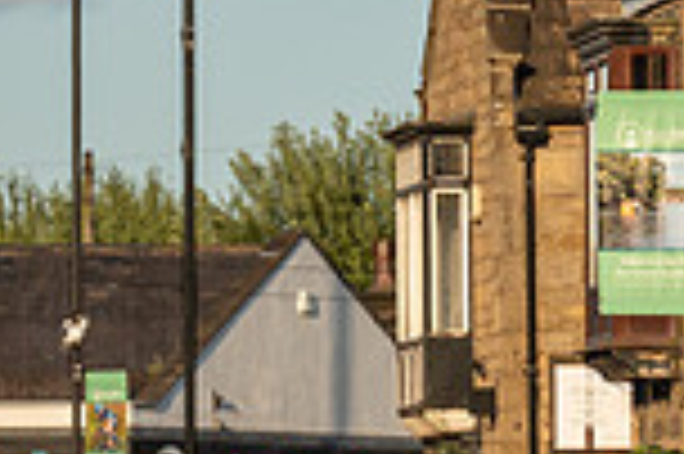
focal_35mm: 803
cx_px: -220
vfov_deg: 1.7
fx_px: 15240
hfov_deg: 2.6
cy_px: 737
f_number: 5
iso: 500
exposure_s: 1/1000
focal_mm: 148
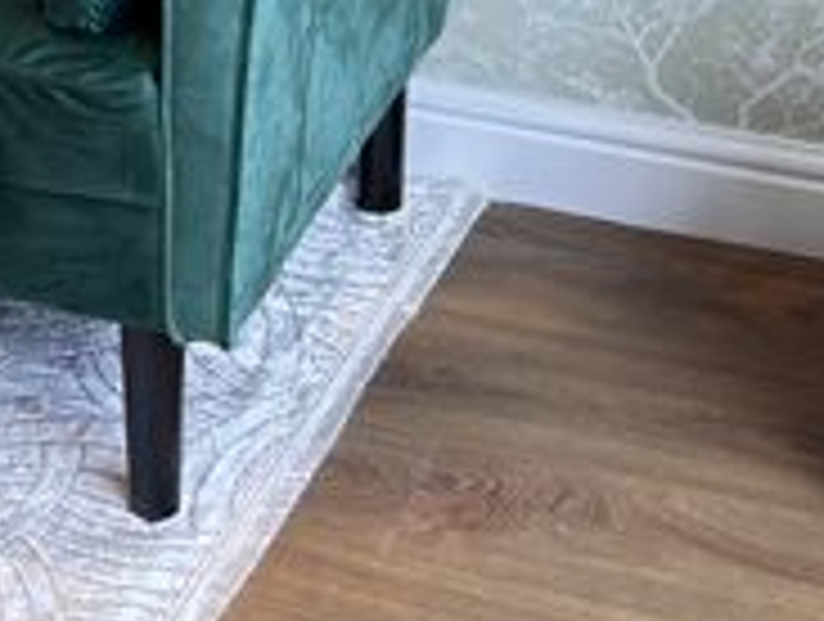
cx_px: 97
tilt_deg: -10.1
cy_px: -657
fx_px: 2886
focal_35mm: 121
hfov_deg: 16.1
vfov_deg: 11.1
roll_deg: -0.3
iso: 50
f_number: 1.6
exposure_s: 1/100
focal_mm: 5.96
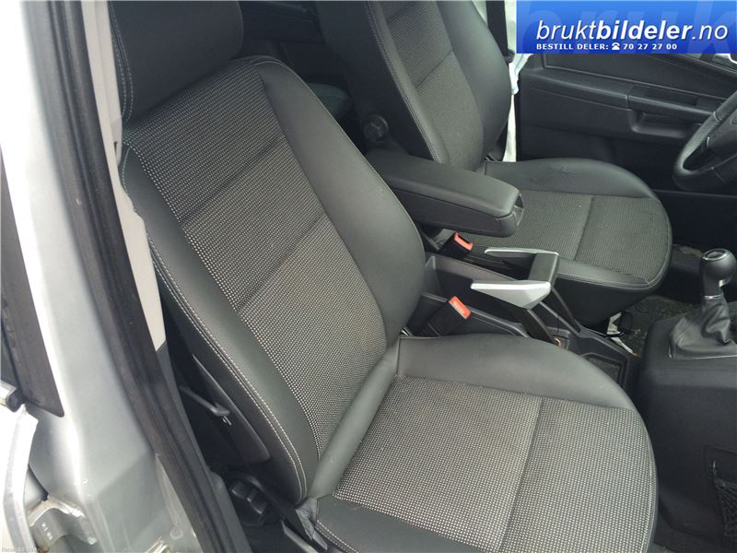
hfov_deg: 61.7
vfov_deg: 48.2
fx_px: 617
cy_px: 276
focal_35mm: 29
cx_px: 368
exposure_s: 1/60
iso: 40
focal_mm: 4.15
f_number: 2.2
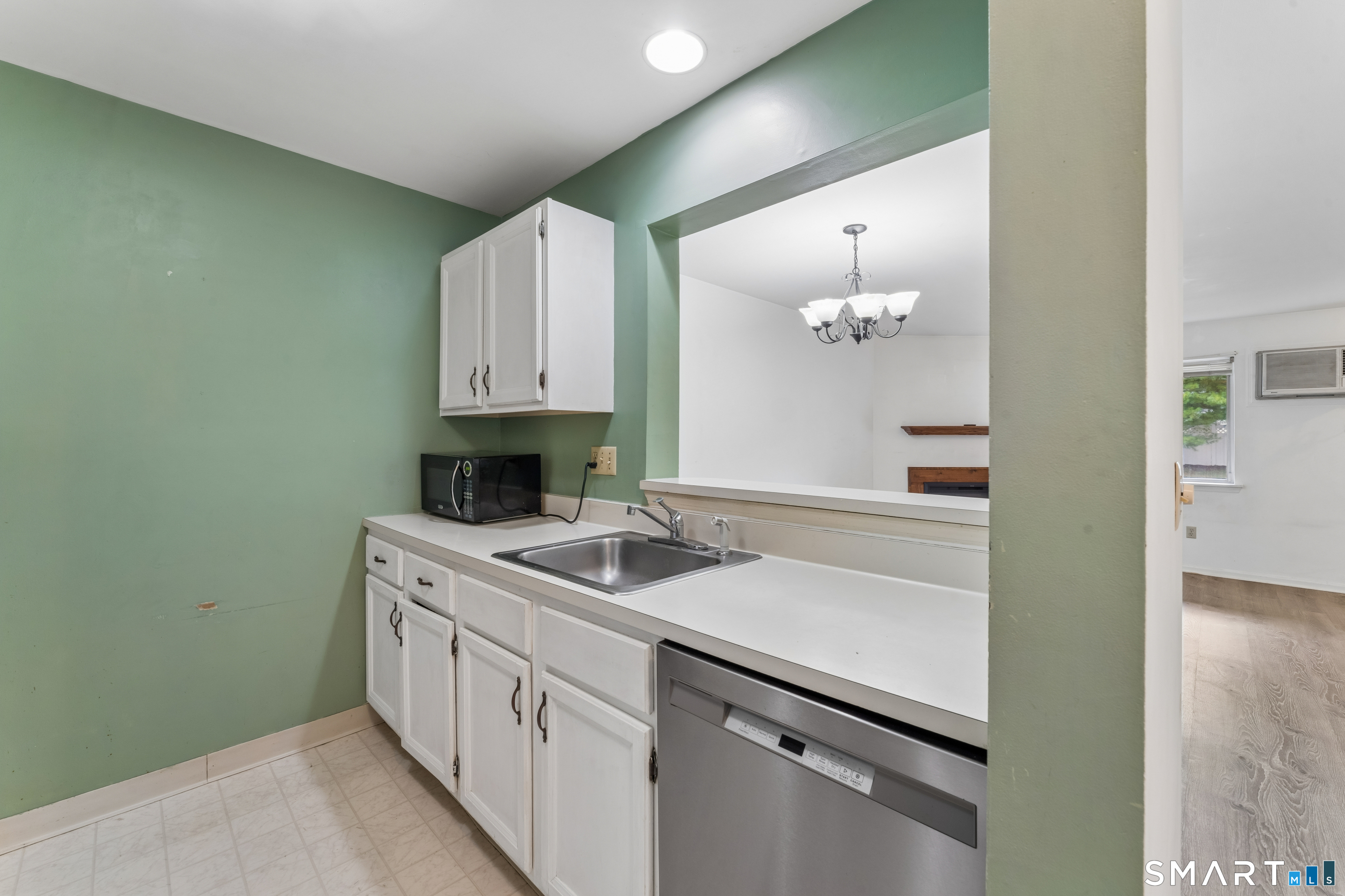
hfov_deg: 104.3
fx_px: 523
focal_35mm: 14
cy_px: 448
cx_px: 672
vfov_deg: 81.2
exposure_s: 1/5
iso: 400
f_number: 13
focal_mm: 14
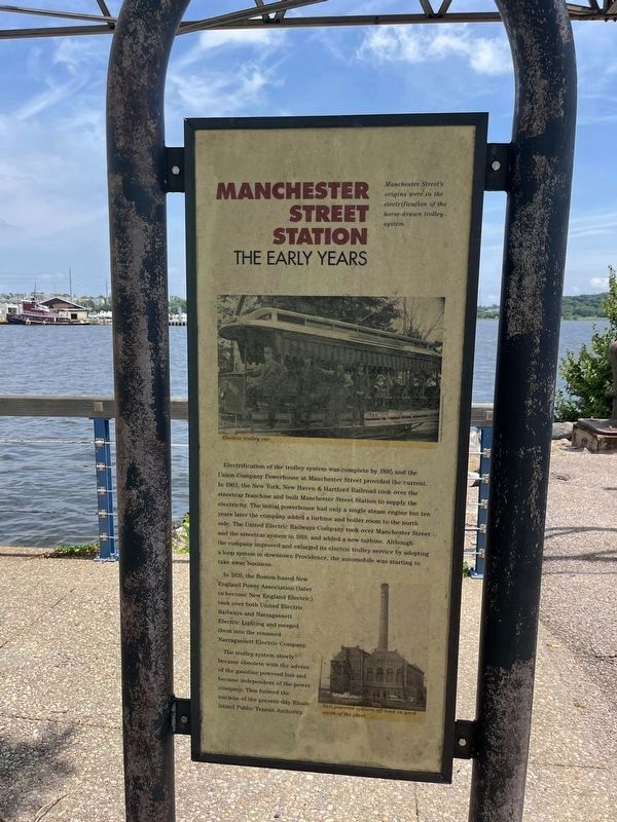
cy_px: 411
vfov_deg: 67.3
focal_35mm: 26
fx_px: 618
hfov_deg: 53.1
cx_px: 308
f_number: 1.6
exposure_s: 1/2268
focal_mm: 5.1
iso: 50
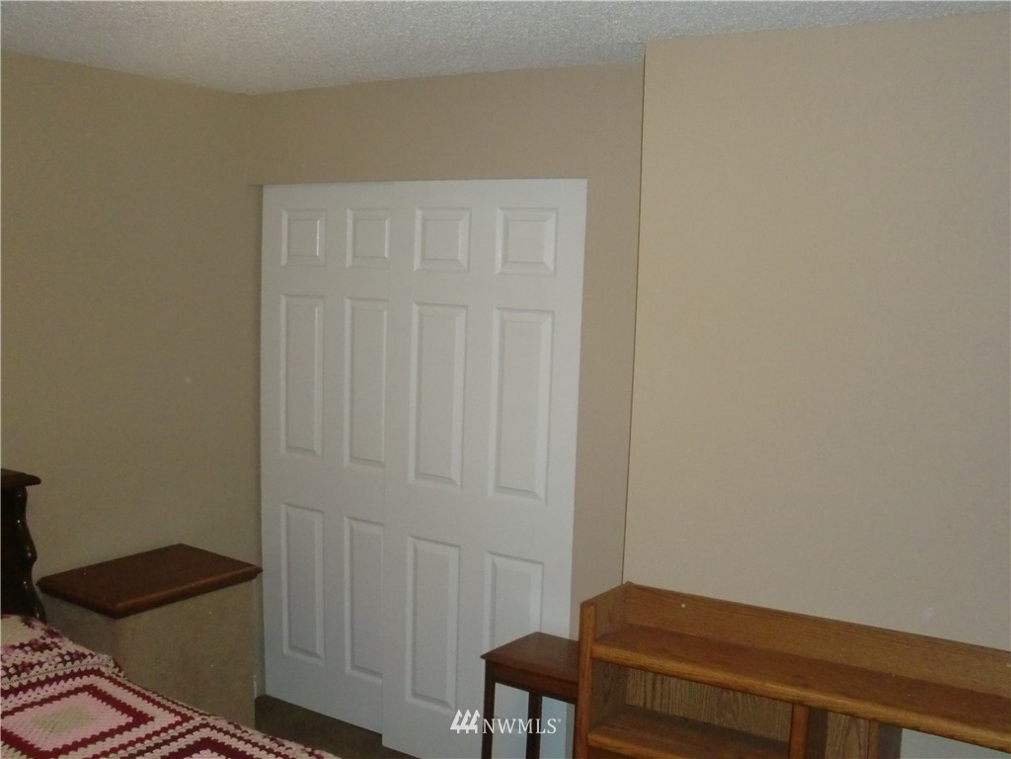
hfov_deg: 49.0
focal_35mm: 38
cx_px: 506
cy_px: 380
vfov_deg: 37.7
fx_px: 1110
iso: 400
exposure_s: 1/40
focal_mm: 6.66
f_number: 3.9
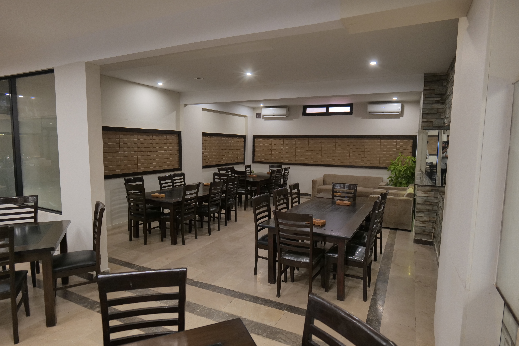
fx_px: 288
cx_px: 260
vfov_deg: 61.9
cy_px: 173
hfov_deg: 84.0
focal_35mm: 20
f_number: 3.5
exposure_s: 1/100
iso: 1600
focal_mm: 20
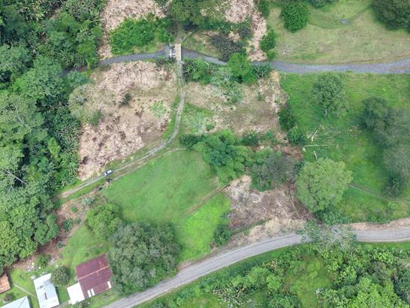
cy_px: 98
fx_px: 533
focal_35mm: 45
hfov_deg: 42.0
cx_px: 227
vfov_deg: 31.9
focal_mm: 8.67
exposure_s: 1/500
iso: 120
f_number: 1.8
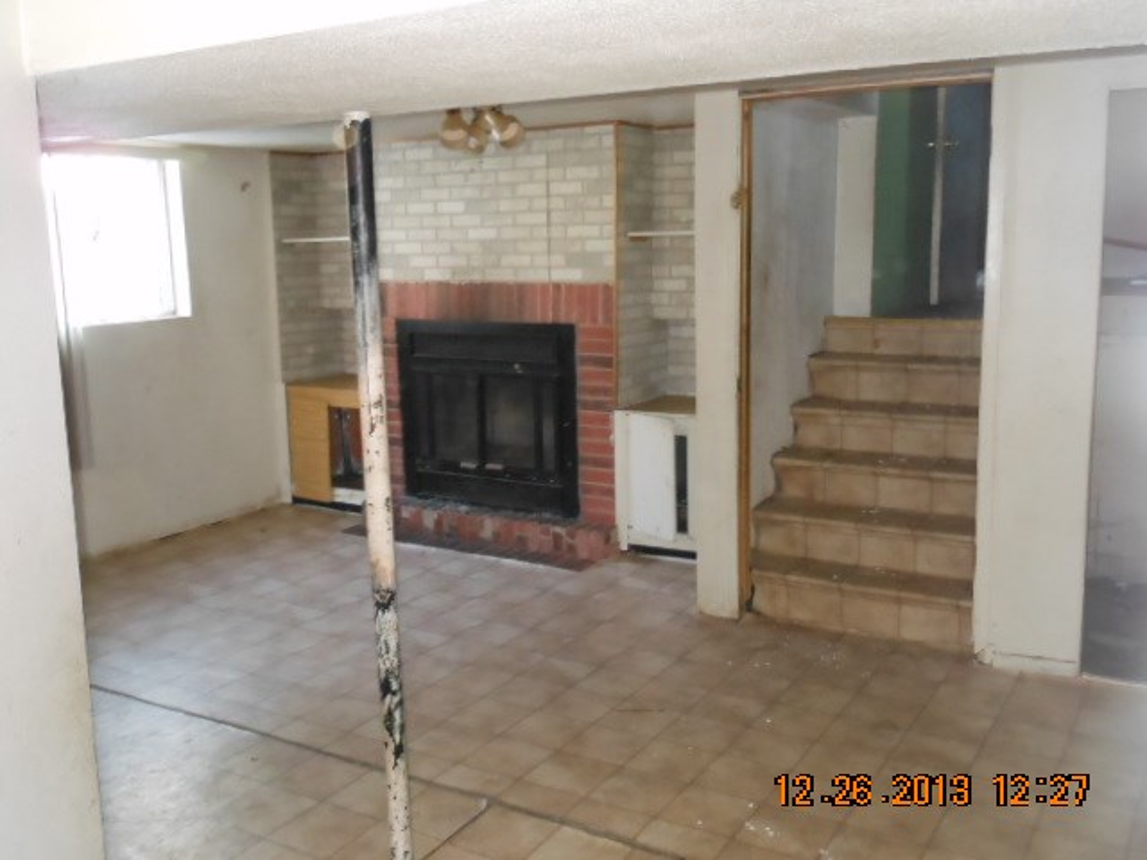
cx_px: 574
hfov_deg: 55.4
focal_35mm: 33
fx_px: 1093
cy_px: 430
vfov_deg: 42.9
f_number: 4
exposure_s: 1/25
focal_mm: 5.9
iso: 640
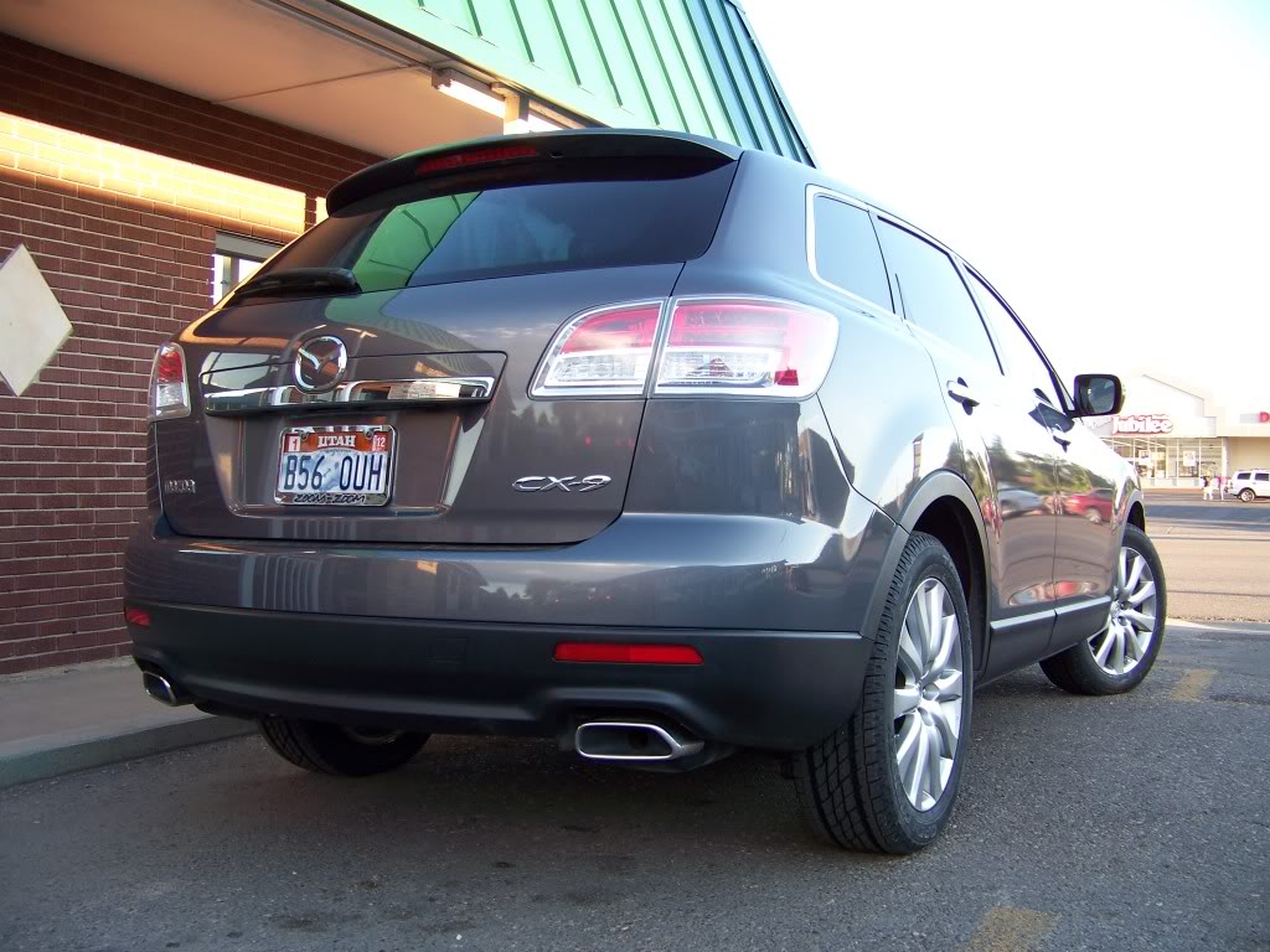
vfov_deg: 39.7
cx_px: 635
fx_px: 1321
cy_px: 476
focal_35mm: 36
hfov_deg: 51.4
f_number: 2.8
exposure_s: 1/50
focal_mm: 5.9
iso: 64
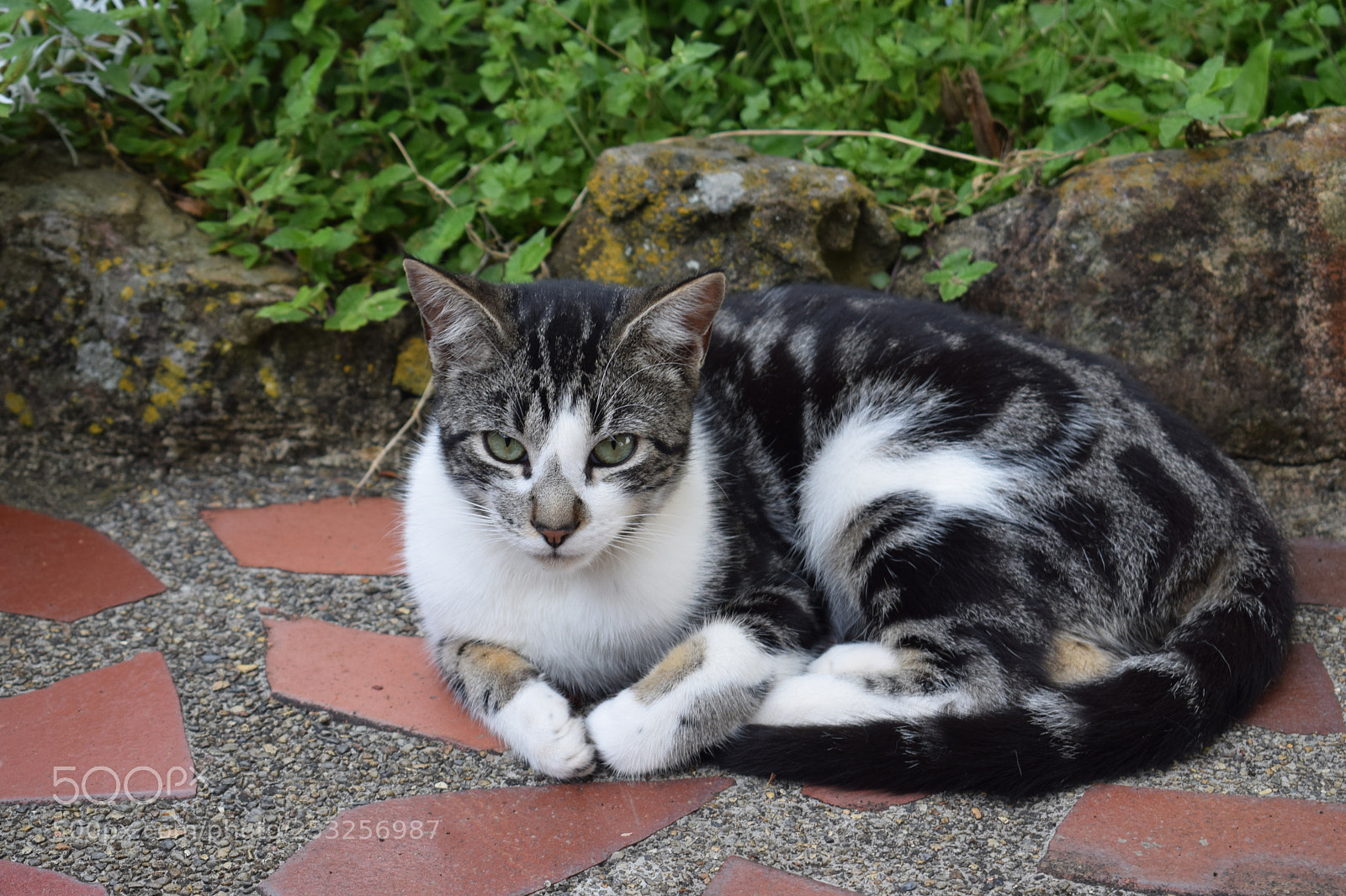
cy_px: 448
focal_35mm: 82
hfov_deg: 24.6
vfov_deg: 16.5
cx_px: 673
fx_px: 3084
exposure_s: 1/320
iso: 400
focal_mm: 55
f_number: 6.3
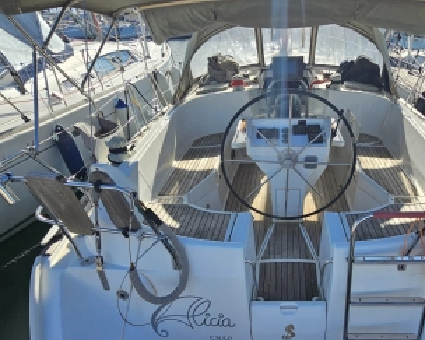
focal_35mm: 23
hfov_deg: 70.9
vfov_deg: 59.1
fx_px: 289
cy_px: 233
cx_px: 277
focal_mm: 2.2
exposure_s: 1/1546
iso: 50
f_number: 2.2
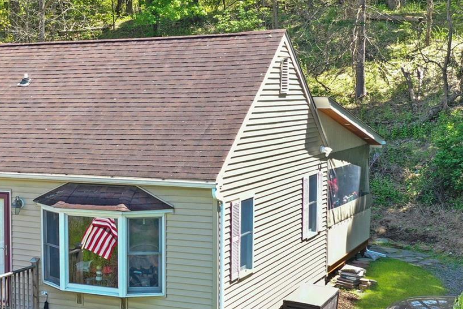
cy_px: 173
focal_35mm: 70
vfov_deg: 19.4
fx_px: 900
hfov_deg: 28.0
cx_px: 65
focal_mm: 10.26
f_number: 4.5
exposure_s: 1/200
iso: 200
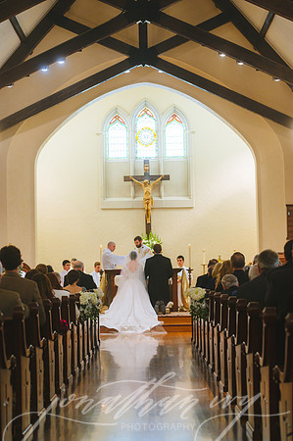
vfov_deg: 28.9
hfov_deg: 19.4
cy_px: 220
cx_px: 146
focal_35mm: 70
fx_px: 856
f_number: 2.8
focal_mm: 70
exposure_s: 1/200
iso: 3200
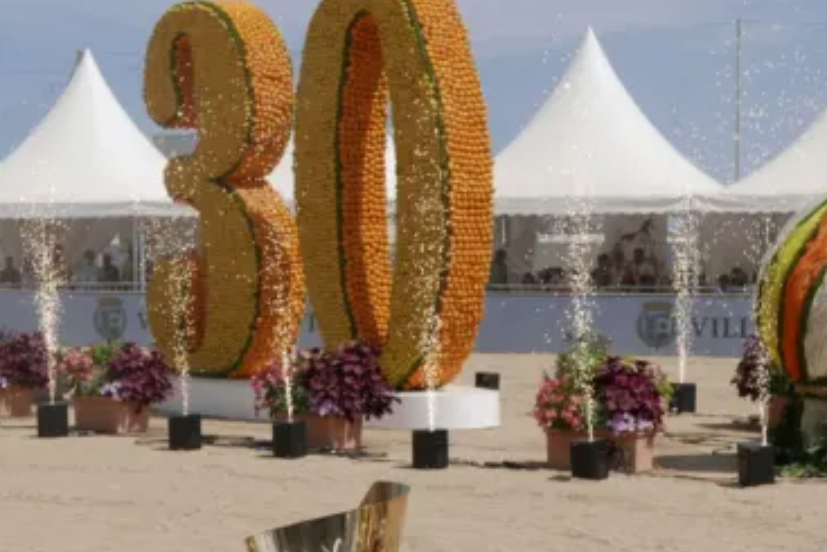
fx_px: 2344
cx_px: 390
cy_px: 284
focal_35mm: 102
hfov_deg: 20.0
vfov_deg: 13.4
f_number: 5.6
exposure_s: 1/2000
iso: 200
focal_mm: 34
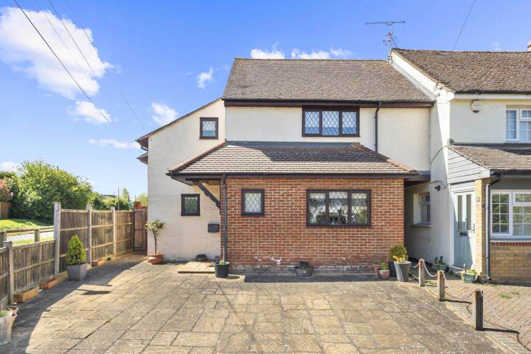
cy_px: 177
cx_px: 266
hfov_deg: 82.6
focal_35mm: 20
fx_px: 302
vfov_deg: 60.7
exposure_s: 1/160
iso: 320
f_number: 8
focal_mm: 20.5
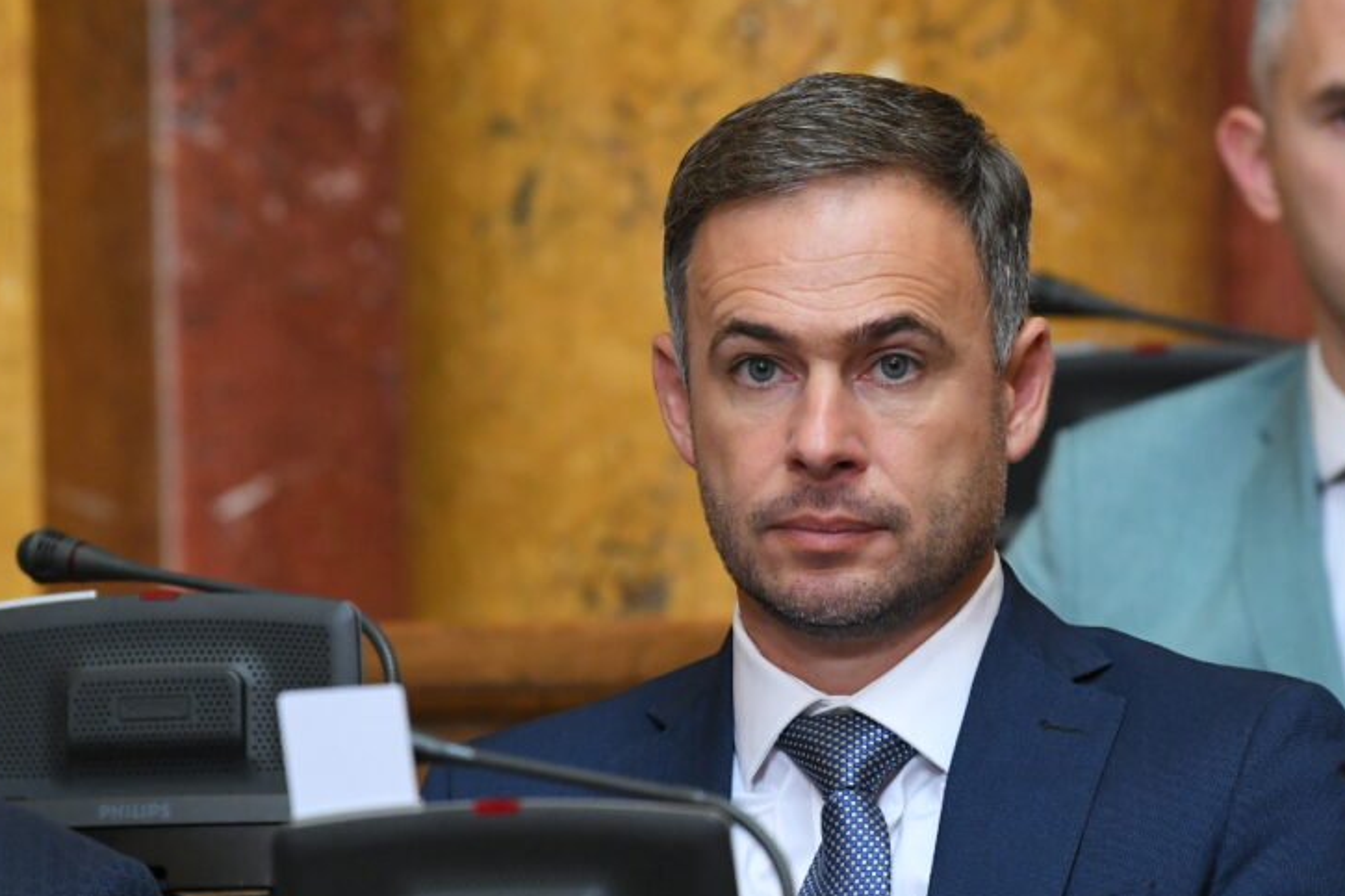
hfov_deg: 4.9
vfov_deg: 3.2
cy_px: 563
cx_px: 807
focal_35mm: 424
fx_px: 15837
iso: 3200
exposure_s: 1/250
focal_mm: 200
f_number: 4
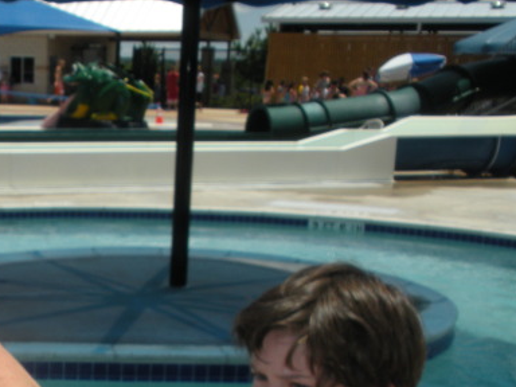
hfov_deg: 25.3
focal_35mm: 75
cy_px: 372
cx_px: 69
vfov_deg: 19.2
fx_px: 1118
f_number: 5.6
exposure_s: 1/505
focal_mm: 6.3
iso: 64
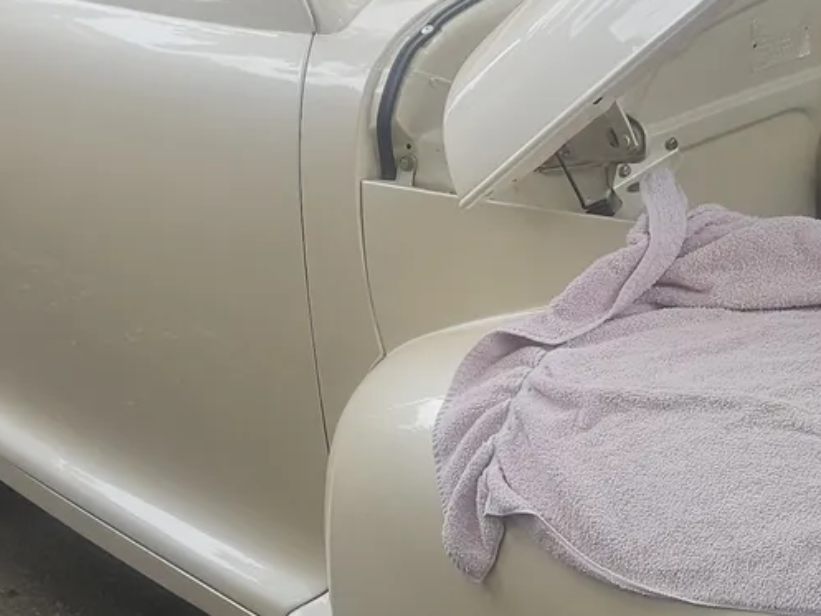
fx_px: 1756
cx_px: 494
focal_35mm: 74
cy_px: 373
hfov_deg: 26.3
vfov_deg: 19.9
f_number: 1.8
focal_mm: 5.4
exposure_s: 1/501
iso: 25
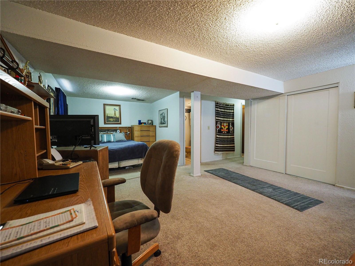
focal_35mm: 14
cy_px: 133
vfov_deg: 85.7
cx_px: 178
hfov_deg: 102.1
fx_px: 144
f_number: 2.8
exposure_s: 1/60
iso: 1250
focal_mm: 7
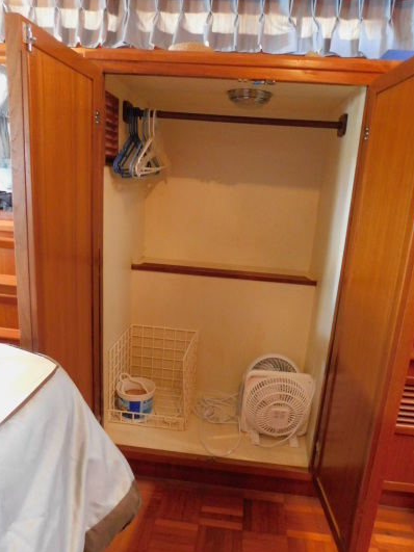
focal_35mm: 26
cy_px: 294
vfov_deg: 67.2
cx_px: 206
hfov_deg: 53.0
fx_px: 415
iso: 800
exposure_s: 1/5
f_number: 3
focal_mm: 4
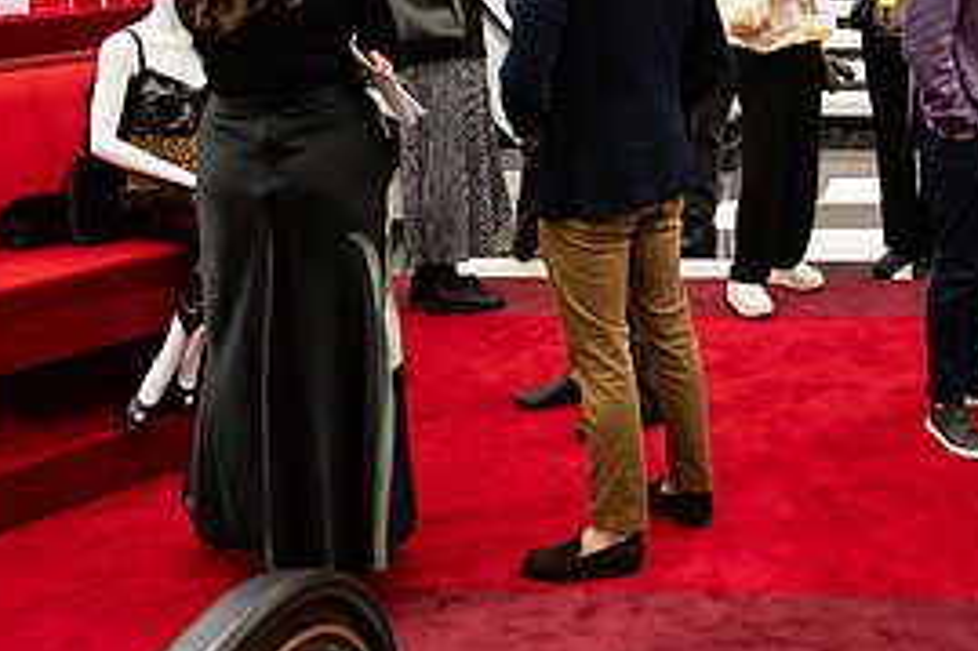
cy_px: -29
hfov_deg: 35.0
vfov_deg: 24.5
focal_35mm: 52
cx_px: 953
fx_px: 1412
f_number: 3.2
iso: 1250
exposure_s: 1/160
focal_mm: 24
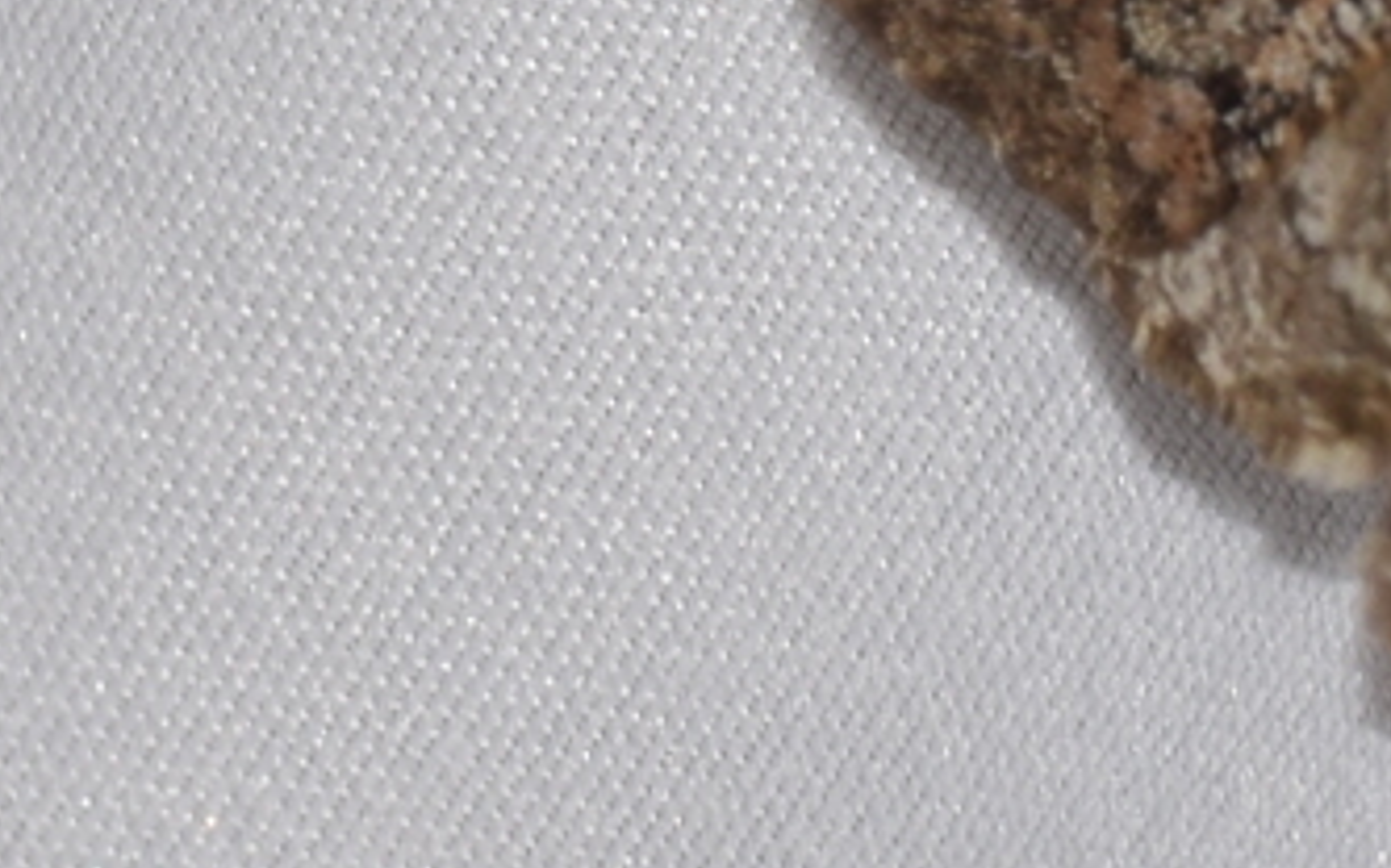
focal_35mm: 617
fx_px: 23386
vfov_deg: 2.1
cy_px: 321
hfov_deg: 3.4
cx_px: 1541
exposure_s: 1/160
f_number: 13
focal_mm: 140
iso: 100
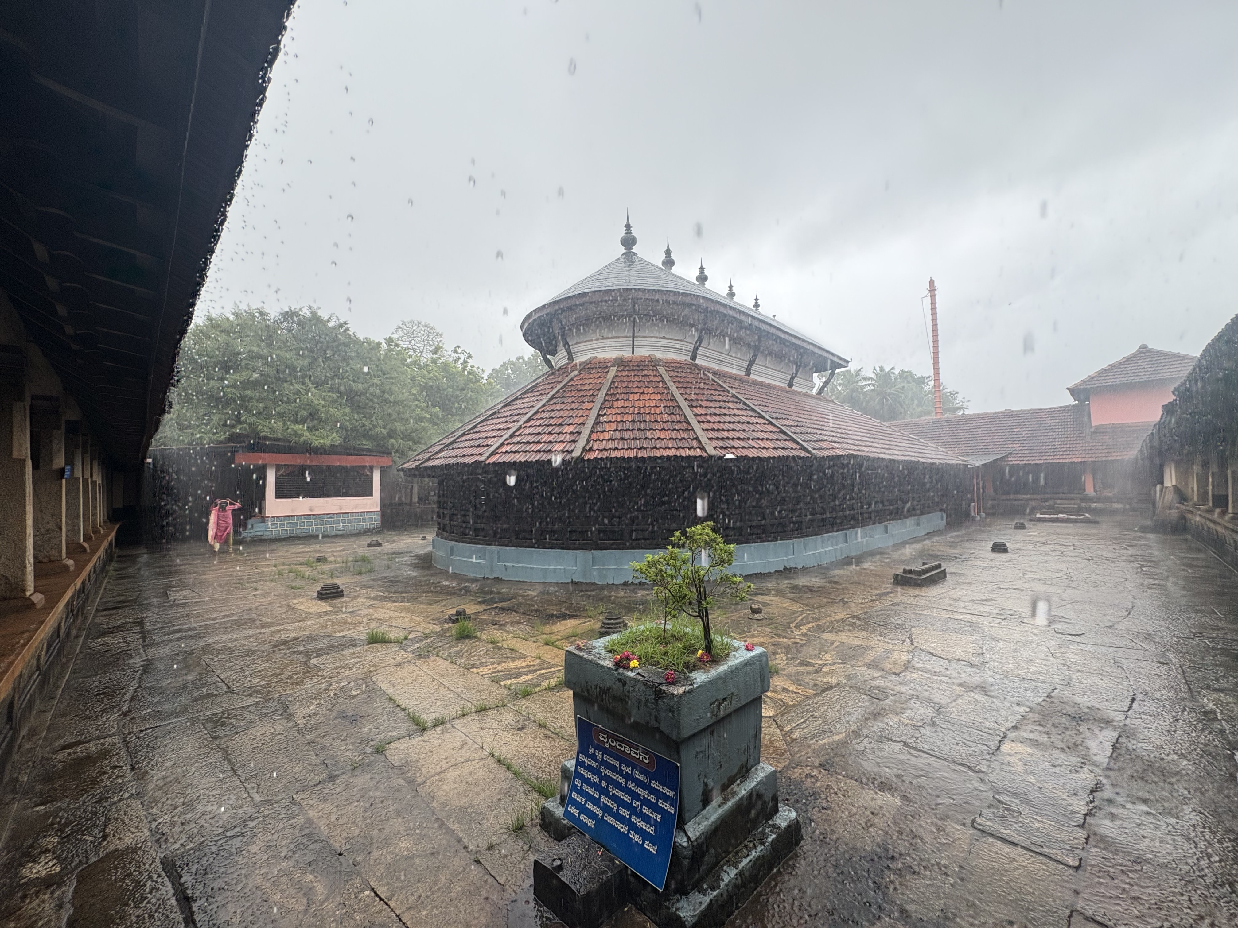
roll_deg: +2.5
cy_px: 464
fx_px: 501
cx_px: 619
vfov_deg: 85.7
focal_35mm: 14
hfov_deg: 102.1
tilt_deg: +2.8
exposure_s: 1/168
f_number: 2.2
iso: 64
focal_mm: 2.22
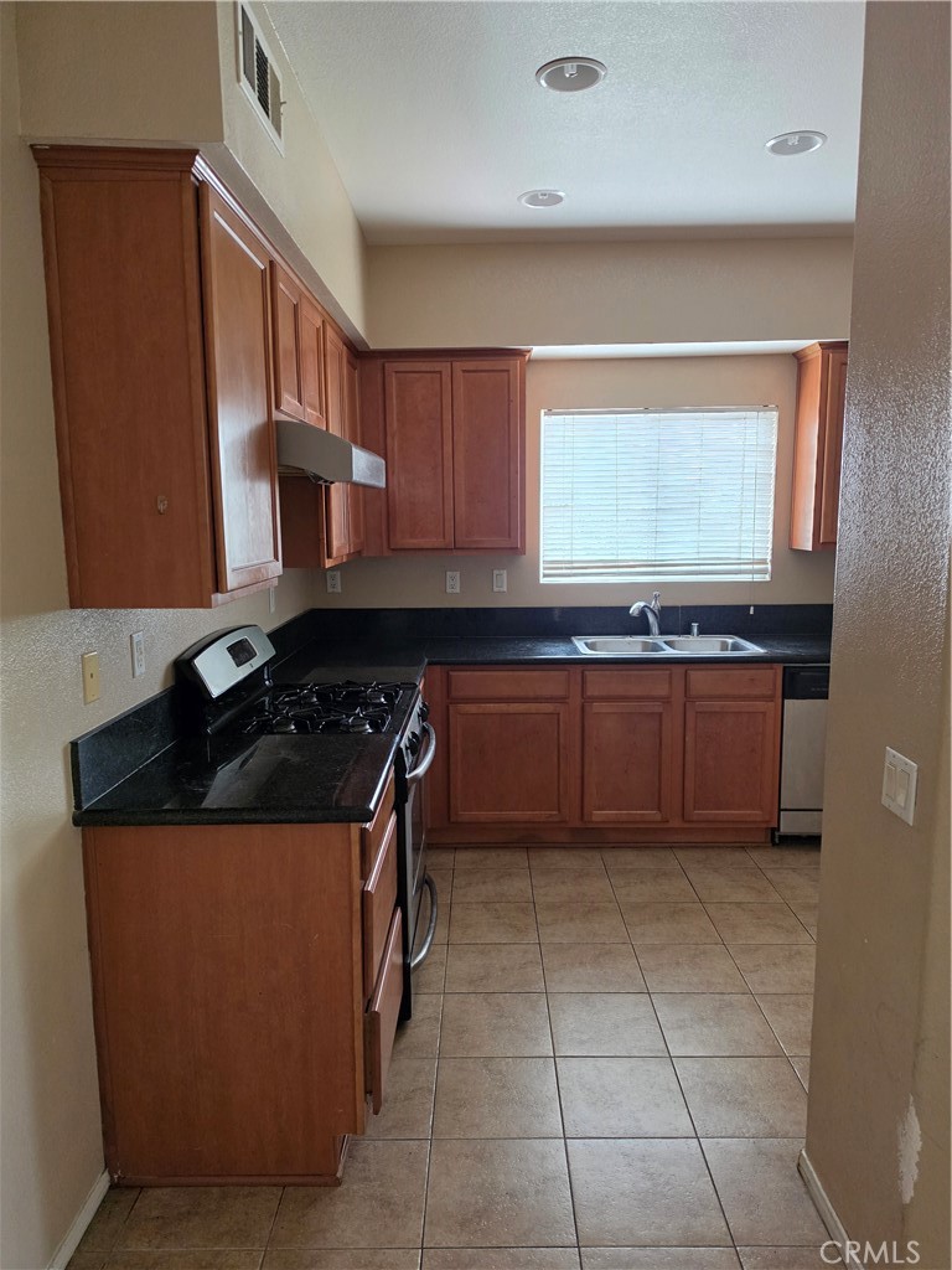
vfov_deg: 73.9
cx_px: 476
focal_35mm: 23
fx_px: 843
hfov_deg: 58.9
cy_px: 635
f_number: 1.4
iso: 400
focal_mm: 6.5
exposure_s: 1/120
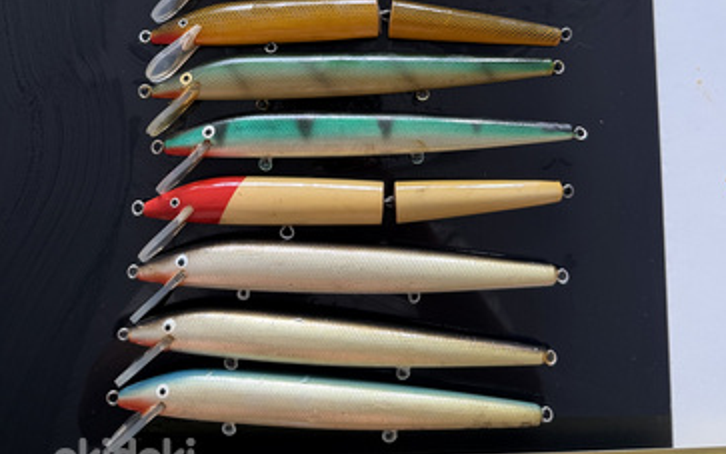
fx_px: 693
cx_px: 371
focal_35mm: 35
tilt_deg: -83.7
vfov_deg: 33.9
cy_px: 26
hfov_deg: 55.3
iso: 160
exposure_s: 1/50
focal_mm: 6.76
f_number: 1.78
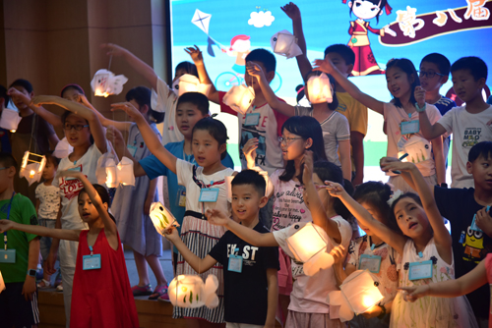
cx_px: 246
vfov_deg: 16.7
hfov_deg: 24.7
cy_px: 164
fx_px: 1121
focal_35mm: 82
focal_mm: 82
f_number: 4
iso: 2000
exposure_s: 1/40
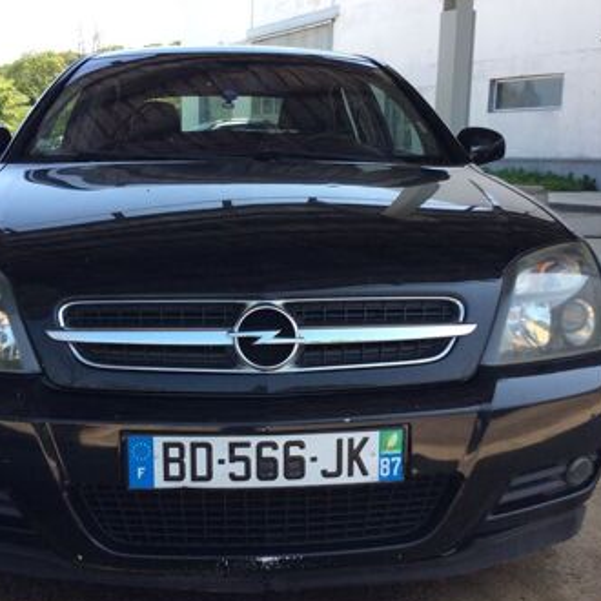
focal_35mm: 41
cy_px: 311
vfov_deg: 40.9
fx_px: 805
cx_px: 246
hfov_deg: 40.8
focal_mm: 3.3
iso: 32
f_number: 2.4
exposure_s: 1/316
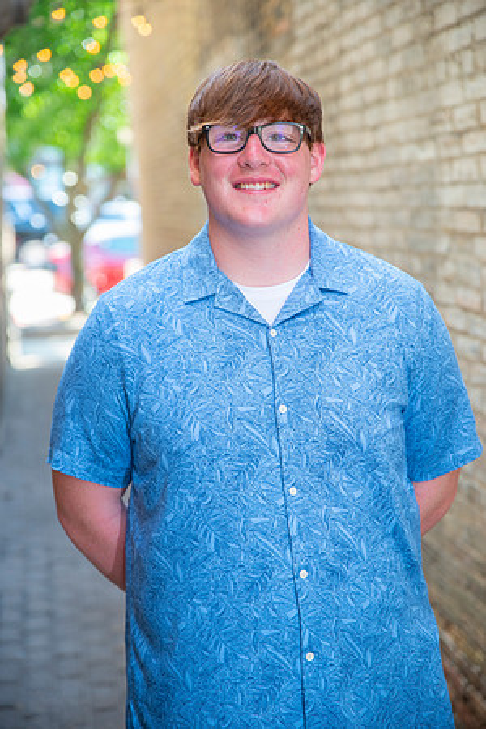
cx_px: 243
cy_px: 364
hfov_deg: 19.5
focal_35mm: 70
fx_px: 1417
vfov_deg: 28.8
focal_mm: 70
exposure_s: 1/100
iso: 160
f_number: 2.8
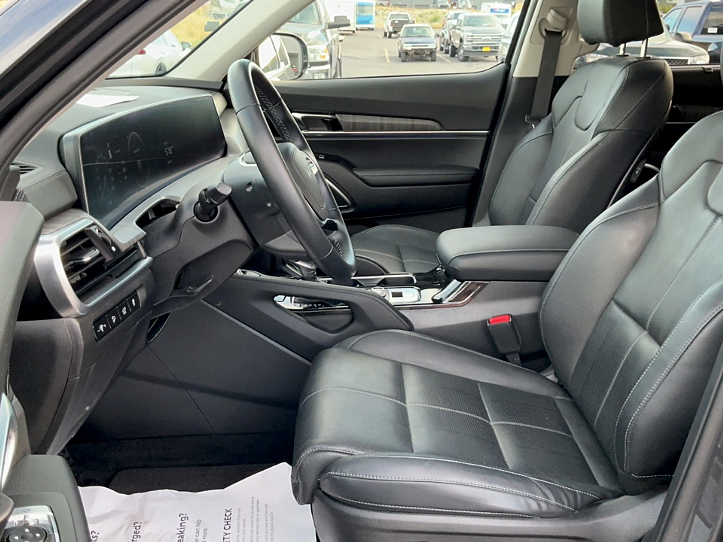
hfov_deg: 60.0
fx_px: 627
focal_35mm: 30
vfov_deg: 46.8
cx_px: 362
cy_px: 271
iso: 100
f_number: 1.8
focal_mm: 3
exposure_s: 1/60
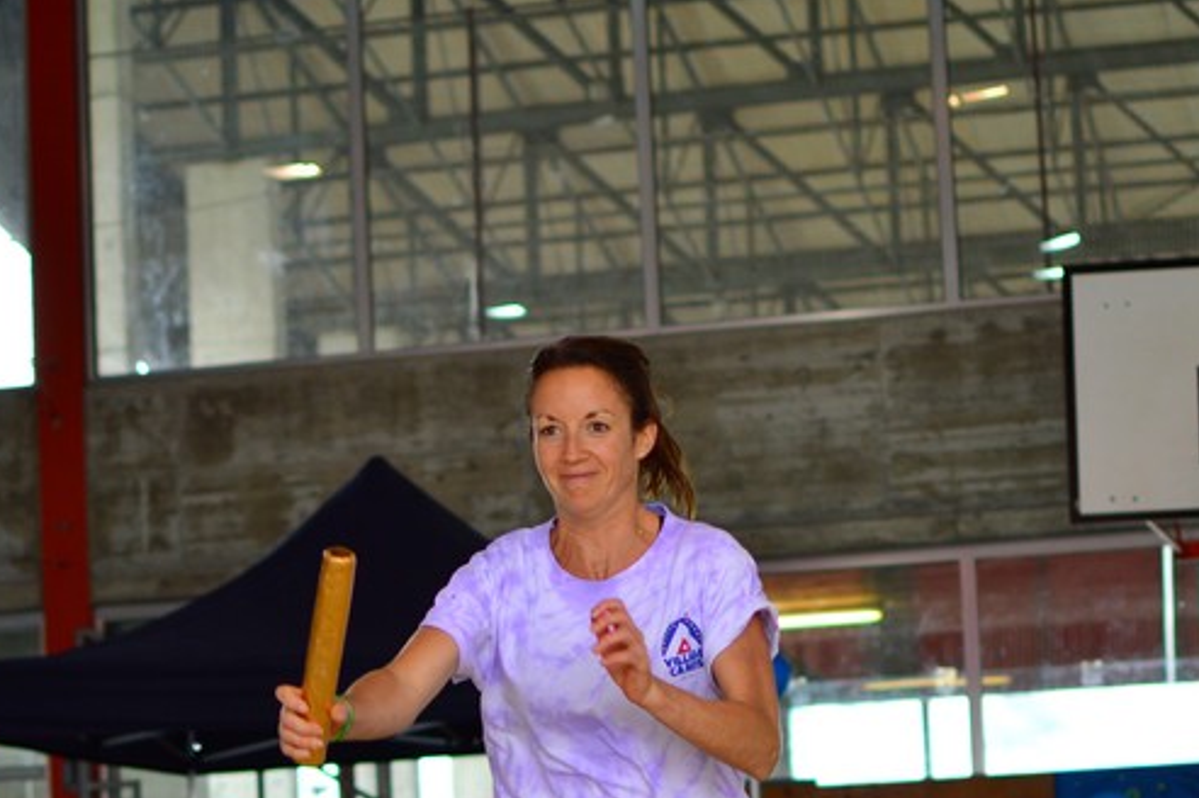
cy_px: 736
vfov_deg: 12.4
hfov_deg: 18.8
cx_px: 627
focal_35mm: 109
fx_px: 3629
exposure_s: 1/400
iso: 110
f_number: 1.8
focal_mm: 35
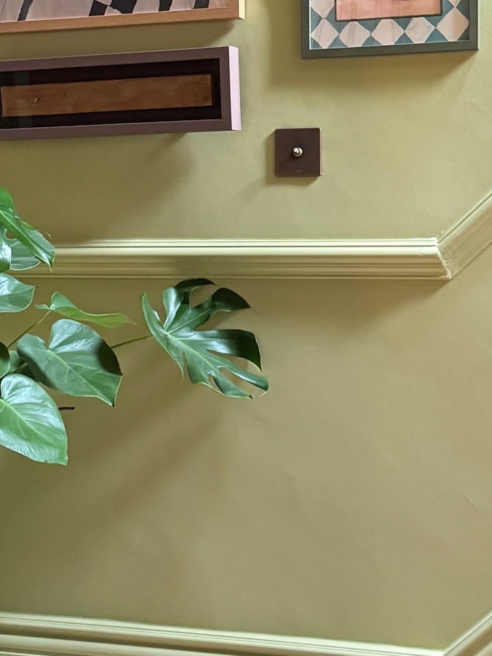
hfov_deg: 20.7
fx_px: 1346
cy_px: 255
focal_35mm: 71
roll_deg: -0.1
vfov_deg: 27.3
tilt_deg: -0.2
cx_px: 299
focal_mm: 6.76
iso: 1000
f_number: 1.78
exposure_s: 1/40
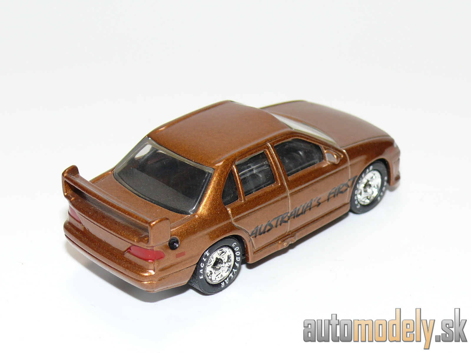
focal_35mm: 90
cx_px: 236
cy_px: 176
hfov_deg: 21.8
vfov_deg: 16.4
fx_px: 1225
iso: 100
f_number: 4
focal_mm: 12.6
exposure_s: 1/30
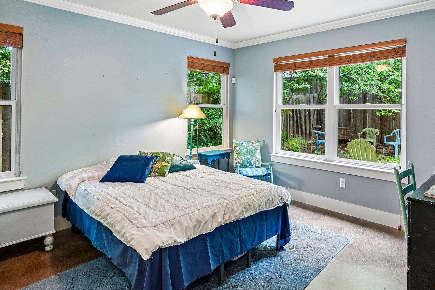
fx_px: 278
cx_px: 240
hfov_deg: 75.9
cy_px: 107
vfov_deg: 54.4
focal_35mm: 23
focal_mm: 15
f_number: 5.6
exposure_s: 1/10
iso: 400
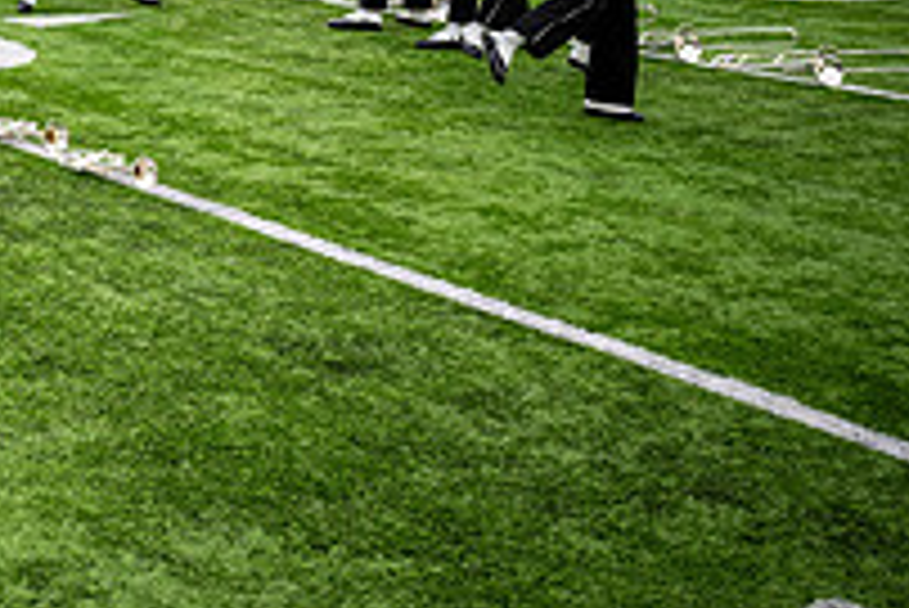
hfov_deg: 24.6
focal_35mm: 69
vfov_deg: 18.3
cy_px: -209
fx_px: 1743
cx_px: -338
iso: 100
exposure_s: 1/500
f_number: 2.8
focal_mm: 24
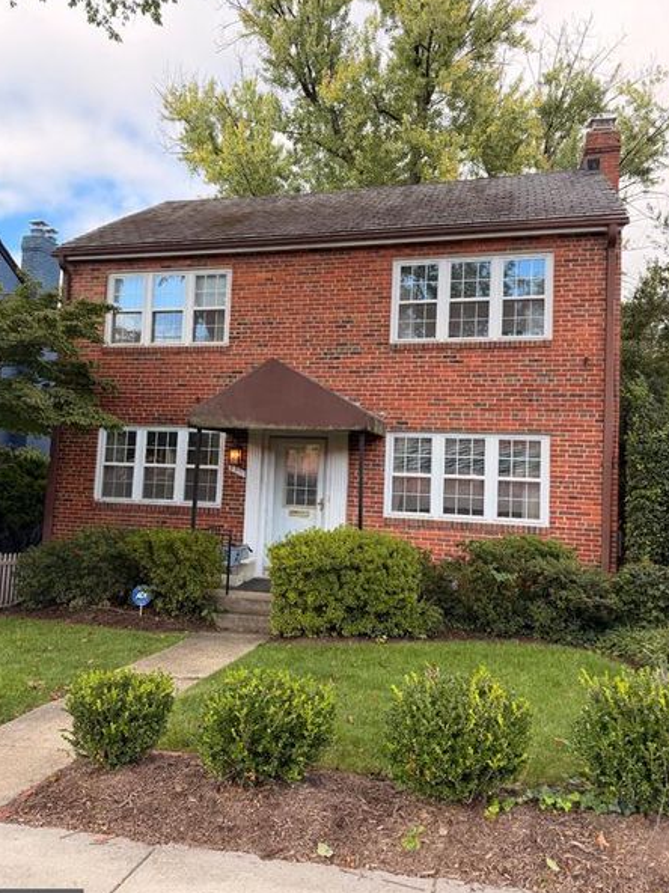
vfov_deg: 65.4
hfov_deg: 51.2
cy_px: 440
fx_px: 697
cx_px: 297
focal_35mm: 27
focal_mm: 6.76
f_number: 1.78
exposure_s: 1/1139
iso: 100
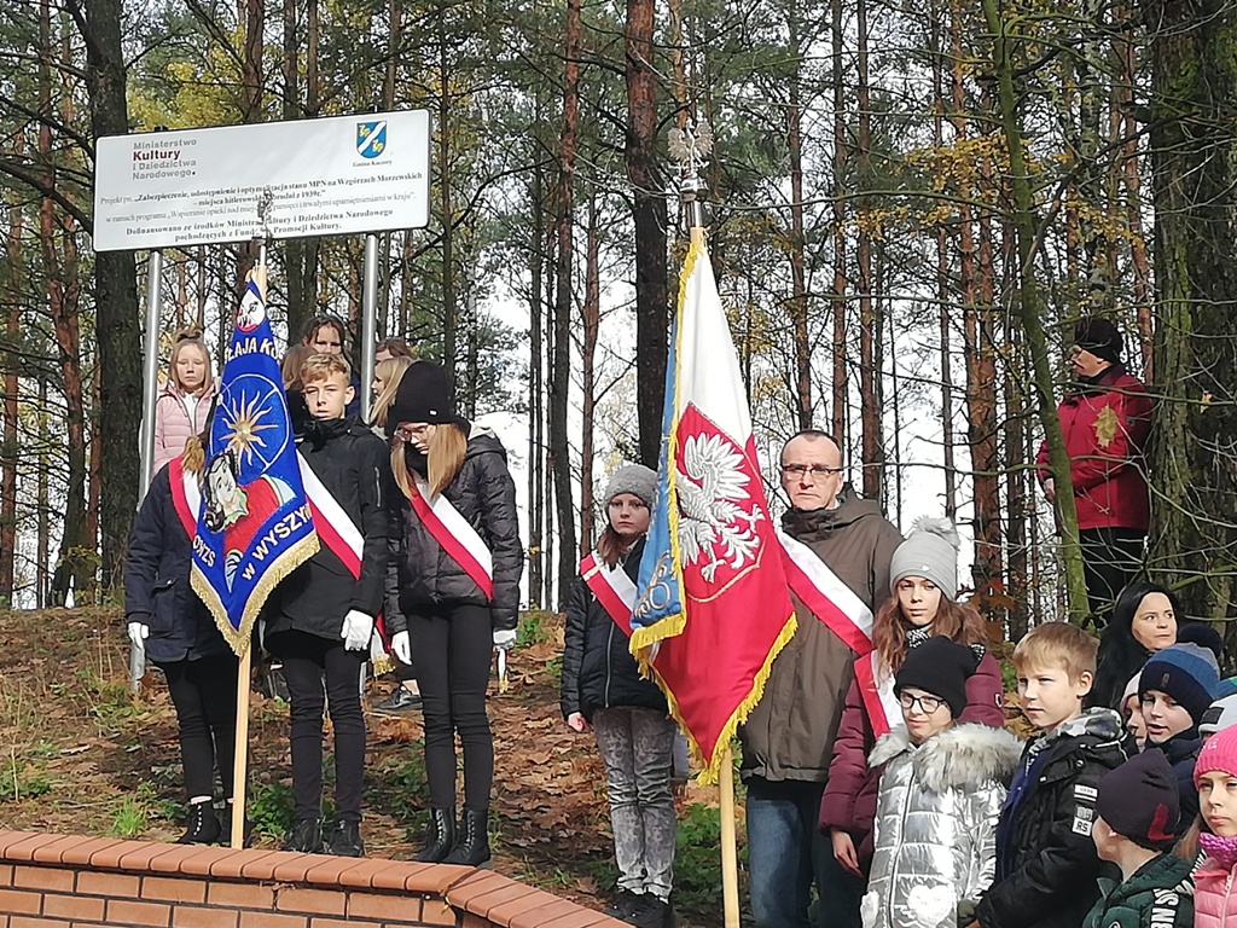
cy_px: 464
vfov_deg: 17.8
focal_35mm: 83
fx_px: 2966
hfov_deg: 23.6
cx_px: 618
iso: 50
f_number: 2.2
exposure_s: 1/142
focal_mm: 3.81
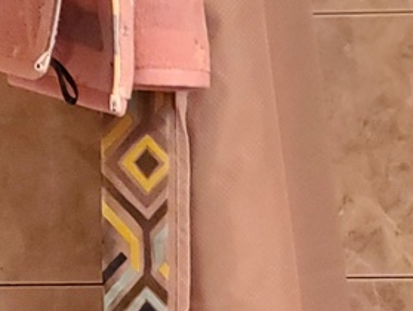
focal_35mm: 134
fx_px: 1601
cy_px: 231
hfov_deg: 14.2
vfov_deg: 11.1
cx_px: 517
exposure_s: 1/40
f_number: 1.5
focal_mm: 4.3
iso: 400
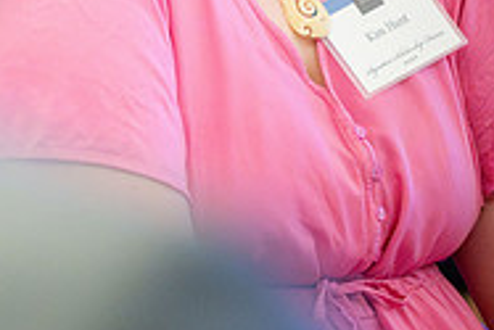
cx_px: -211
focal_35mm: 325
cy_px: -123
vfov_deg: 4.2
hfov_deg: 6.3
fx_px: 4463
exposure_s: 1/500
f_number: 1.4
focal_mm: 105
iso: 6400
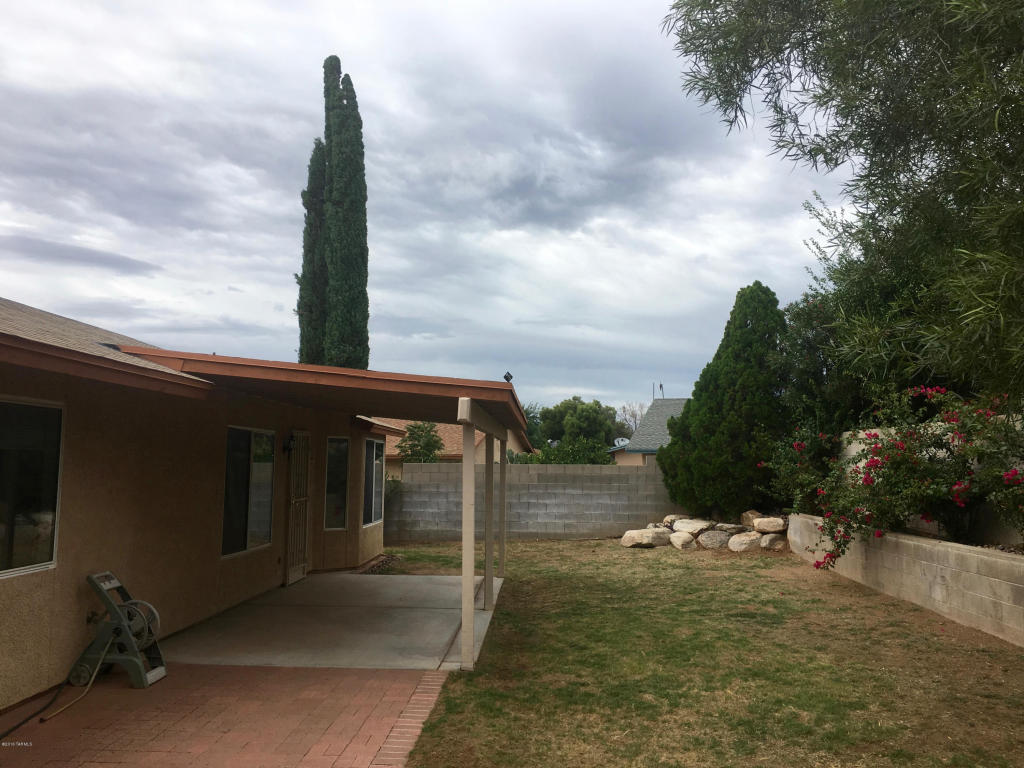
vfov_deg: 48.2
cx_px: 512
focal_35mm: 29
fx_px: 858
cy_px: 384
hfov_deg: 61.7
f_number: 2.2
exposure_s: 1/1241
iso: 25
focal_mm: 4.15
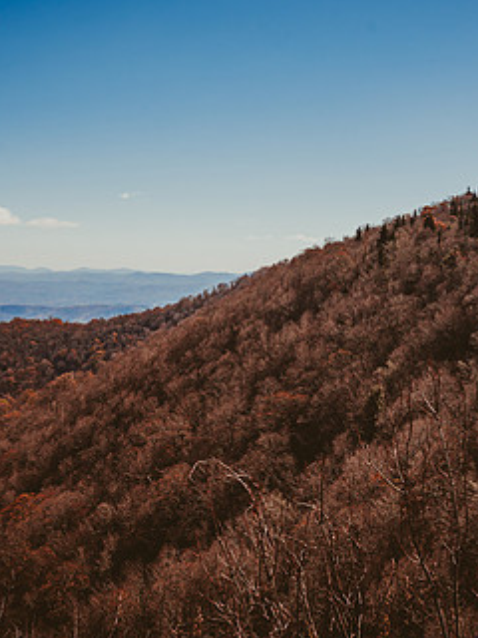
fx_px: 1123
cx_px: 317
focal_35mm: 61
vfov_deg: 31.7
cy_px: 288
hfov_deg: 23.9
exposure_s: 1/500
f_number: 8
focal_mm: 35
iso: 100
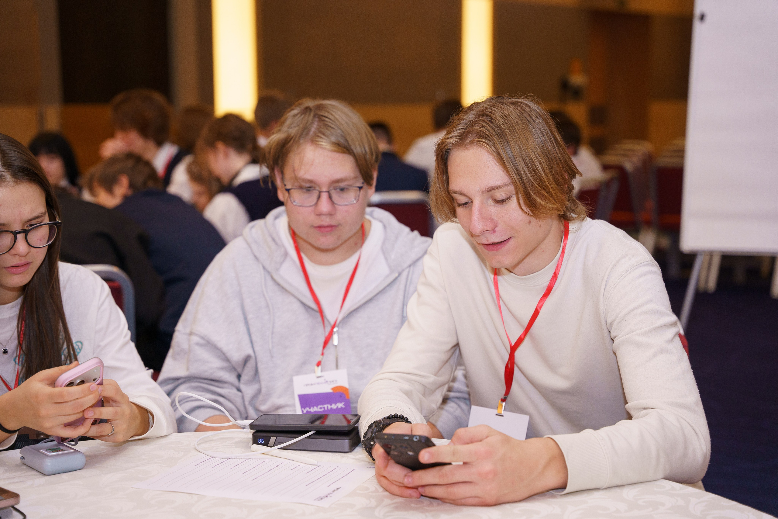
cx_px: 389
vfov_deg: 22.1
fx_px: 1331
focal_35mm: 62
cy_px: 260
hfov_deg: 32.6
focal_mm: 61.6
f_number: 3.2
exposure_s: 1/160
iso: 1600
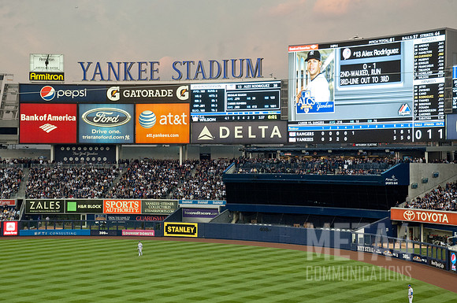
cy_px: 152
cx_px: 228
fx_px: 857
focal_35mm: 68
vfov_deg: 20.1
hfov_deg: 29.9
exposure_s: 1/160
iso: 320
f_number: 6.3
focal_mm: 44
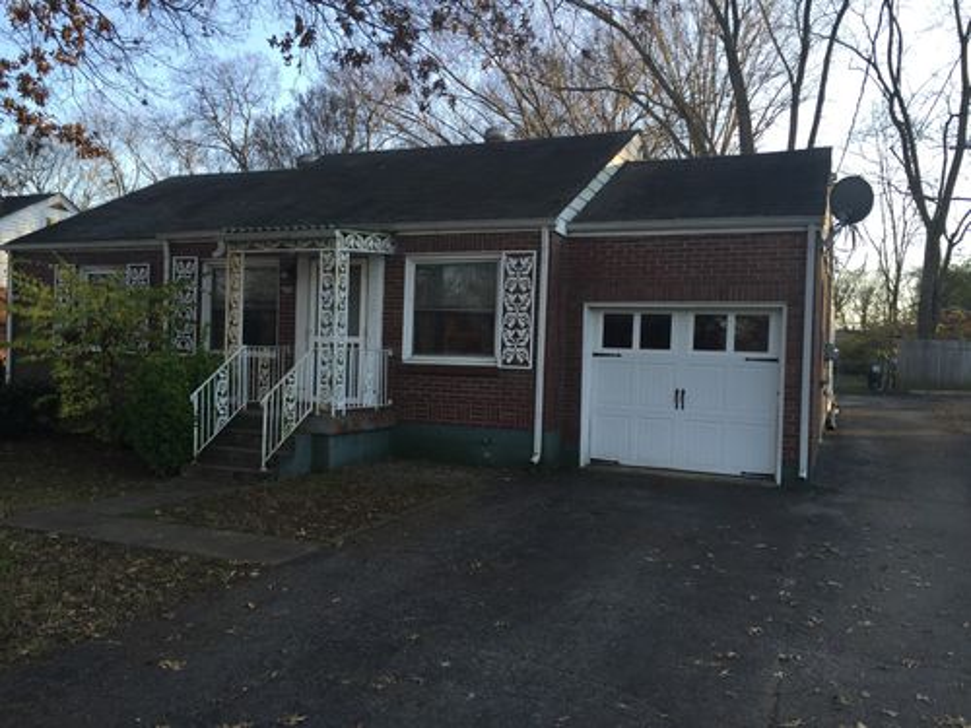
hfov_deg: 61.7
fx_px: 813
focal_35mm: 29
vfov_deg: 48.2
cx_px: 486
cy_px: 364
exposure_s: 1/278
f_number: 2.2
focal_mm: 4.15
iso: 32
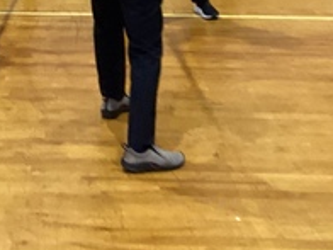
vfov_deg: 14.1
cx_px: 22
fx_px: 972
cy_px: -78
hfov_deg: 19.0
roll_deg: +2.6
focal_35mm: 101
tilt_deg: -10.0
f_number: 2.4
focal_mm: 3.3
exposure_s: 1/60
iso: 250
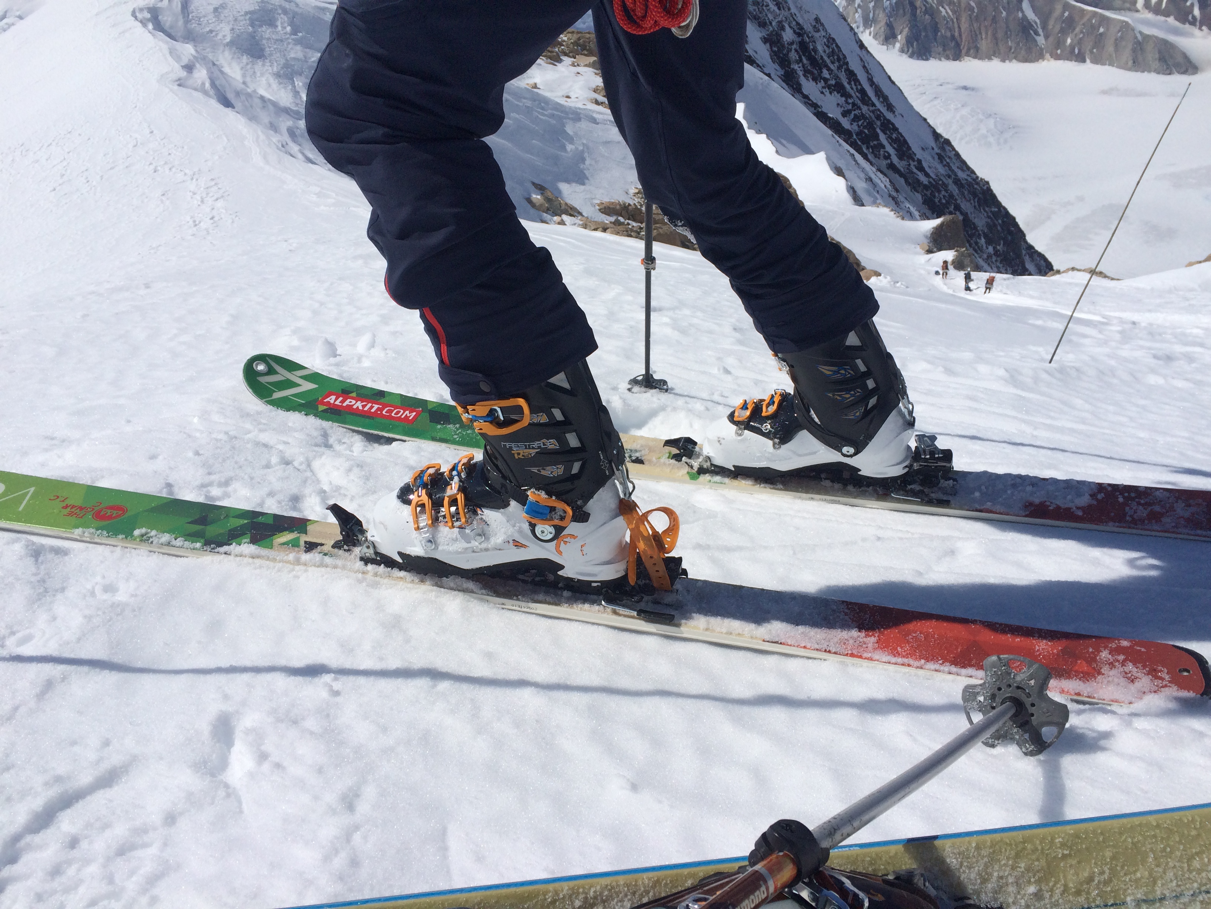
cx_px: 606
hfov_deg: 61.7
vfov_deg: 48.2
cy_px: 454
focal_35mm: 29
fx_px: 1015
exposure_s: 1/8264
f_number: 2.2
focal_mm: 4.15
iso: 32
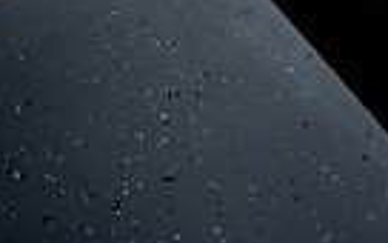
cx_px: 357
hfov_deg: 24.7
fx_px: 857
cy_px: -372
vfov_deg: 12.2
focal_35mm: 81
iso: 200
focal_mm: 24
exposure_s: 1/250
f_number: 4.5
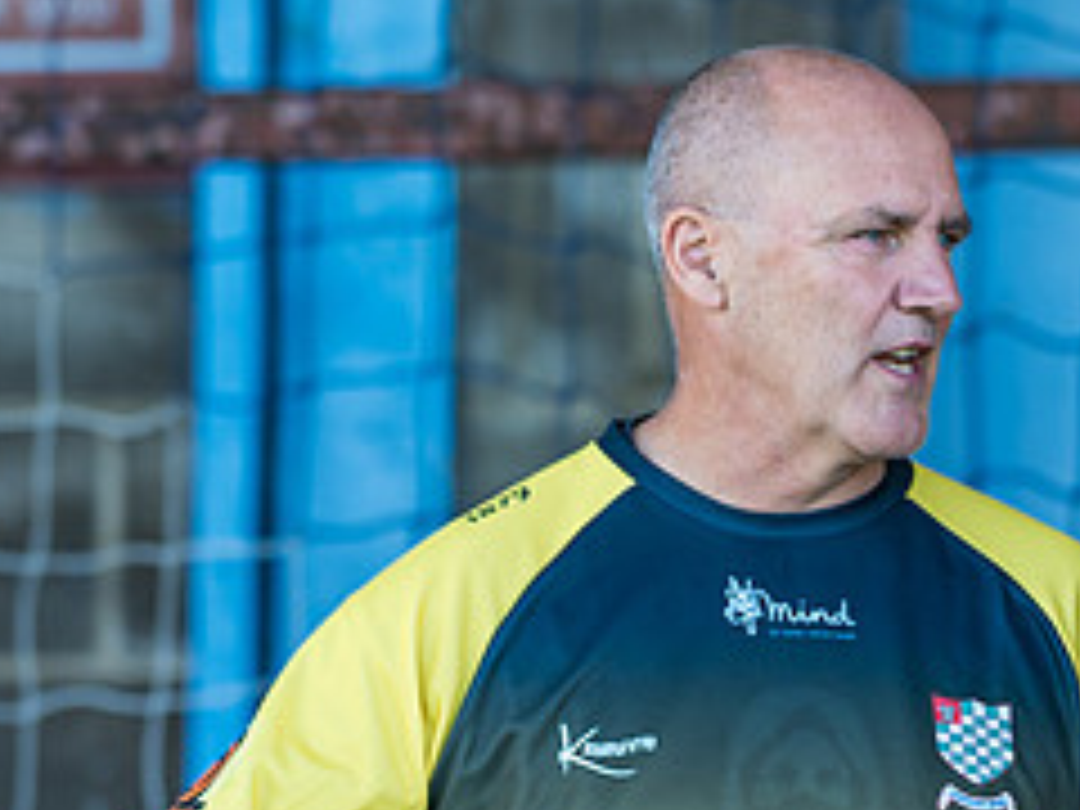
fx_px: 18439
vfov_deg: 2.5
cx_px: 1200
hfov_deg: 3.4
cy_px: 927
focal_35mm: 591
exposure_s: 1/200
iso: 50
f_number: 2.4
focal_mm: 135
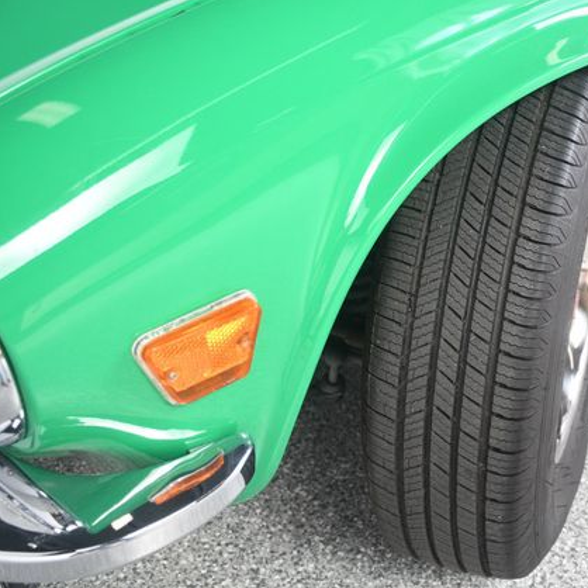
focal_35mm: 52
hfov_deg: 32.1
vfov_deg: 32.8
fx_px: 999
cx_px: 449
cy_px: 295
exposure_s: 1/160
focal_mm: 27
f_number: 4
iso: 100
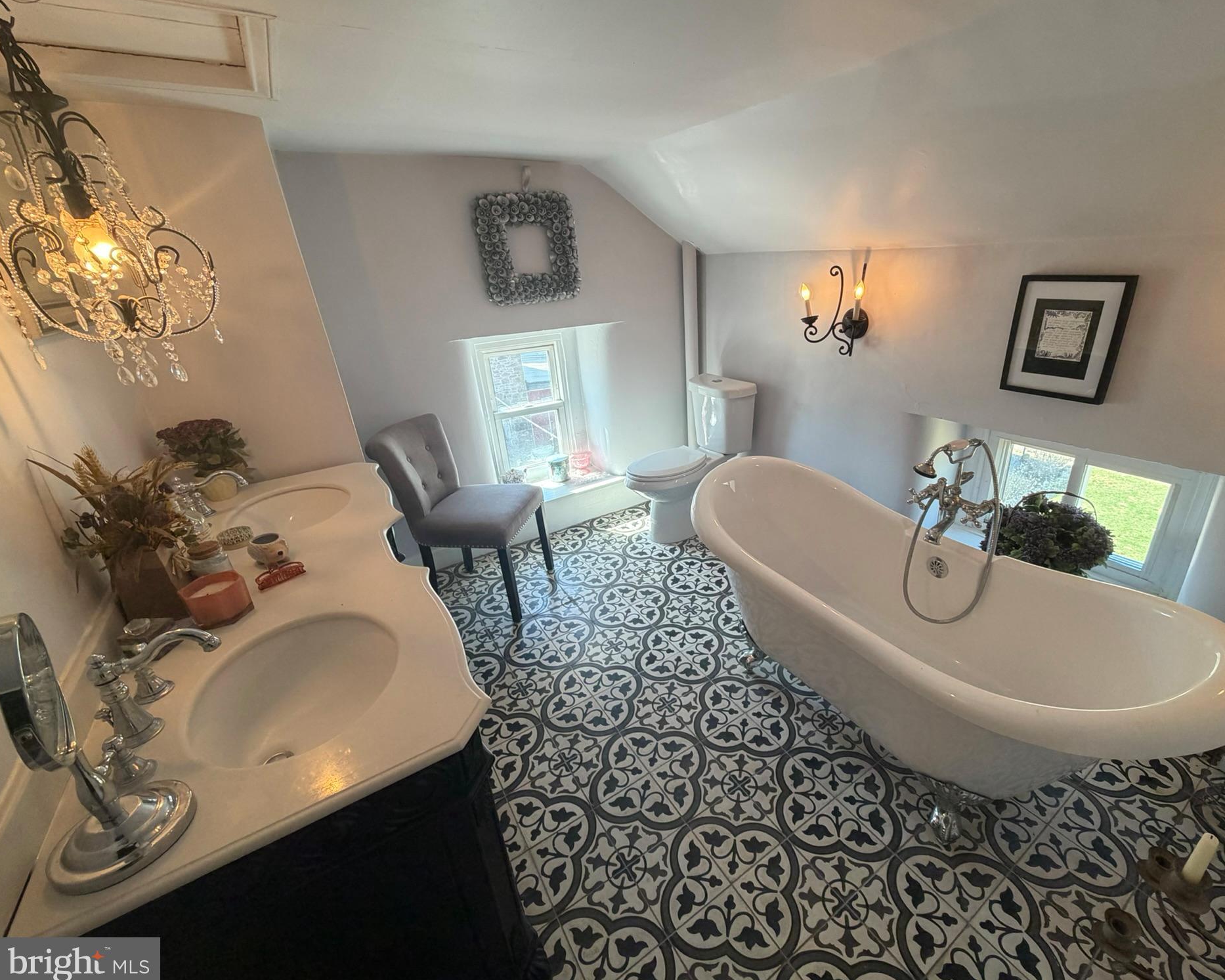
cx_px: 668
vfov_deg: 84.0
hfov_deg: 96.5
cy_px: 487
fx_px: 544
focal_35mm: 15
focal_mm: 2.22
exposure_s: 1/60
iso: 160
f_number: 2.2
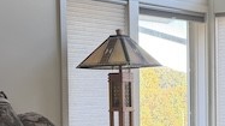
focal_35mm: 112
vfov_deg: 10.7
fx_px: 668
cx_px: 207
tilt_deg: -4.2
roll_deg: +0.2
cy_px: 130
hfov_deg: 18.8
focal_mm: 6.76
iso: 125
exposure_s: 1/121
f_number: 1.78
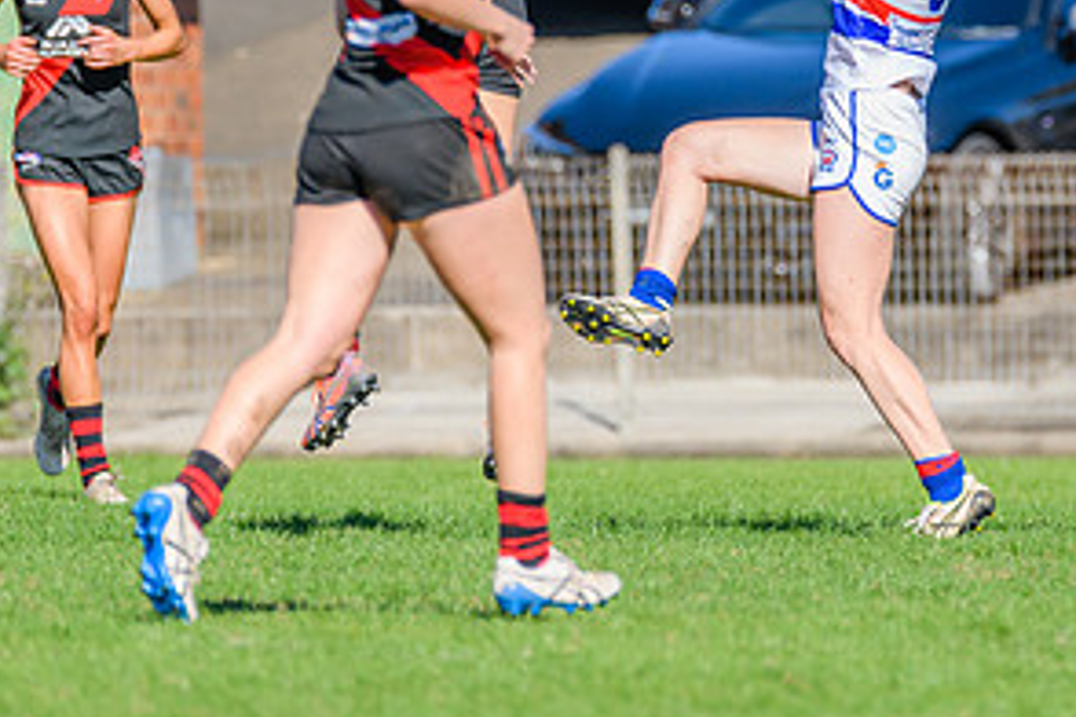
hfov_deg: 1.9
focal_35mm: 1104
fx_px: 32995
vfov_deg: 1.2
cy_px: 8
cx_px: 697
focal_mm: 500
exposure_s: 1/1600
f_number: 8
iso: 640
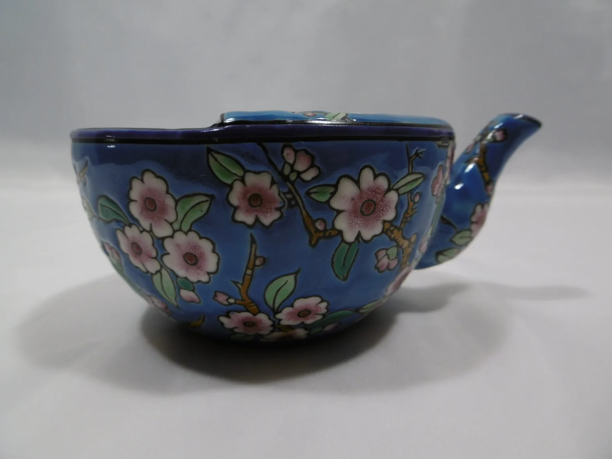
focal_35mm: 25
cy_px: 223
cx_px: 309
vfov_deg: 54.9
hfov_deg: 69.4
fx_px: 442
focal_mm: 4.3
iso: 100
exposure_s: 1/30
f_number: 3.1
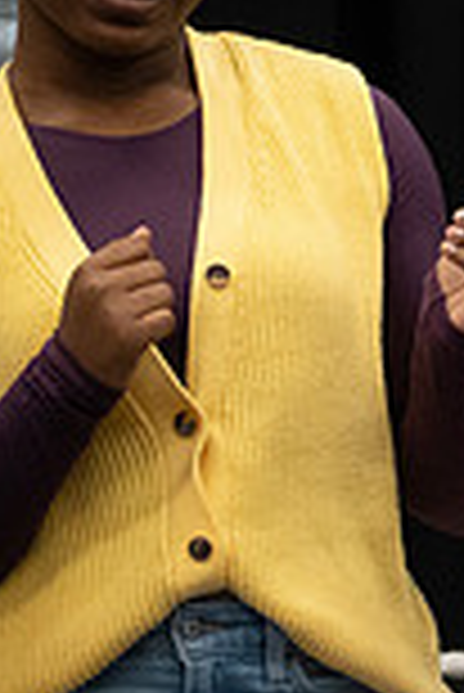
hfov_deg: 2.0
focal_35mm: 684
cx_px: 1189
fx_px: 13193
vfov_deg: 3.0
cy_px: 68
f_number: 6.3
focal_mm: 182
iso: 8000
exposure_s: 1/160
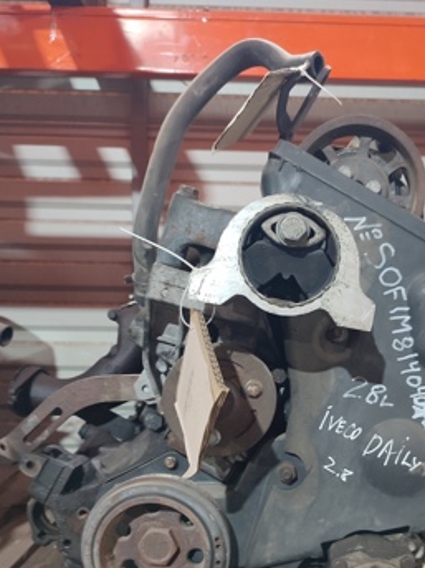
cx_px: 284
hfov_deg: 40.2
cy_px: 381
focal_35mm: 35
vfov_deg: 51.6
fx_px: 573
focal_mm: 6.04
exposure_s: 1/20
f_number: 1.9
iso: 630
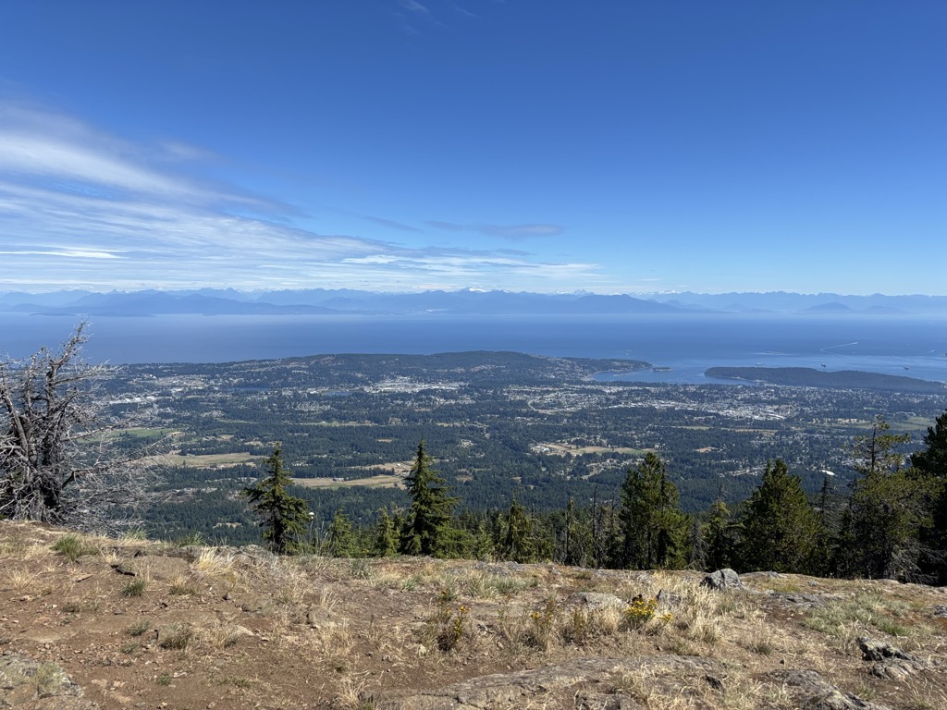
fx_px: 711
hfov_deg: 67.3
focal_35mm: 26
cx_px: 474
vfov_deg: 53.1
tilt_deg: -5.1
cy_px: 355
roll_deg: -0.3
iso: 50
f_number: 1.6
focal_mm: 5.96
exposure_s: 1/3788
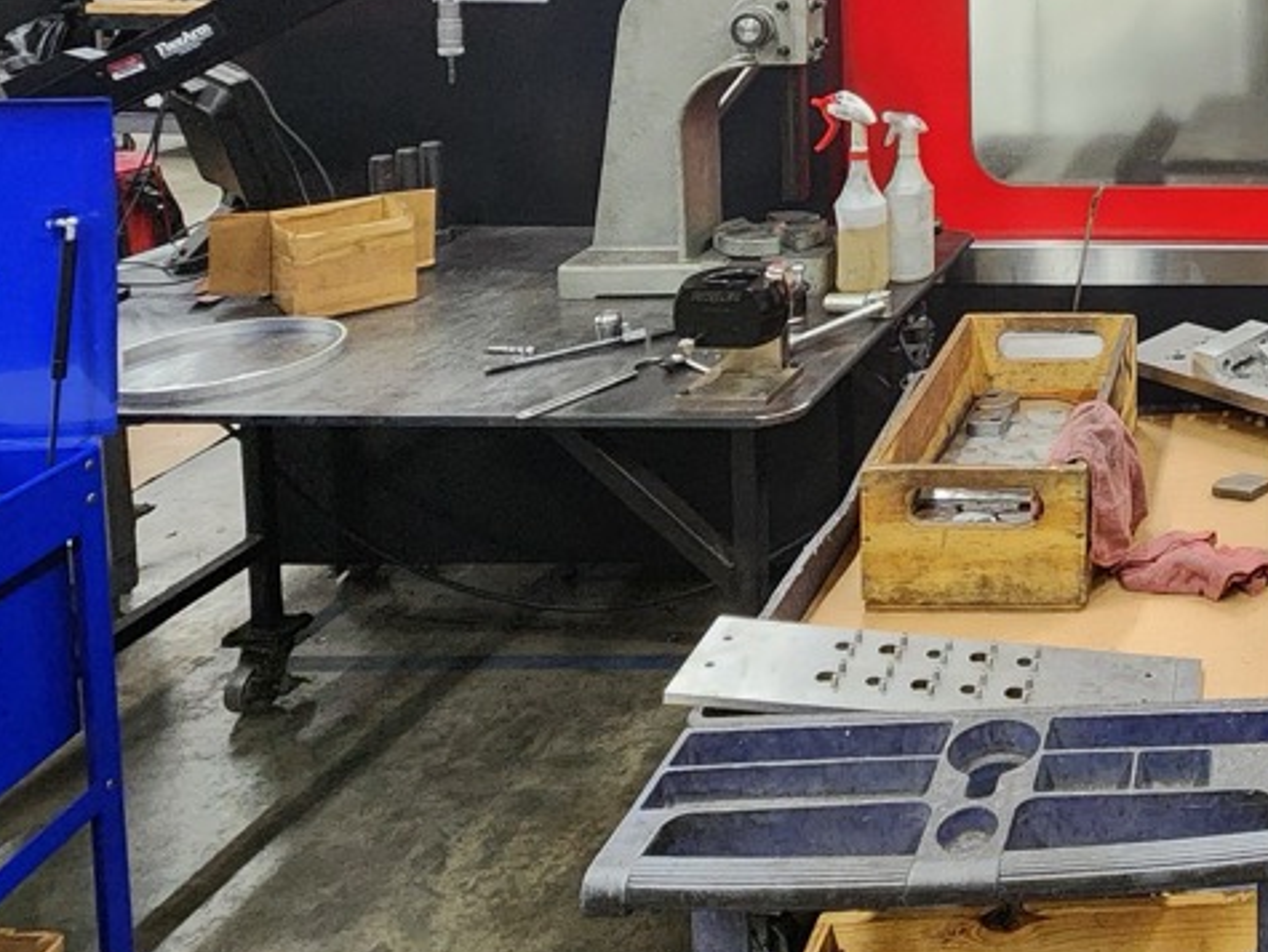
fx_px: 1283
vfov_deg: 36.1
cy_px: -32
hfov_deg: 42.8
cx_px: 1348
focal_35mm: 35
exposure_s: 1/40
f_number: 2.2
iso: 320
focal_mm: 2.2
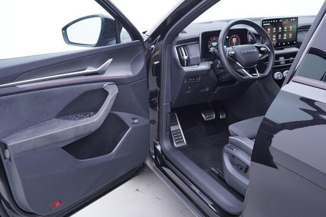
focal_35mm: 36
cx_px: 163
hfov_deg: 53.1
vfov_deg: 36.9
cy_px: 108
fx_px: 326
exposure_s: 1/40
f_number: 2.8
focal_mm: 24
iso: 200
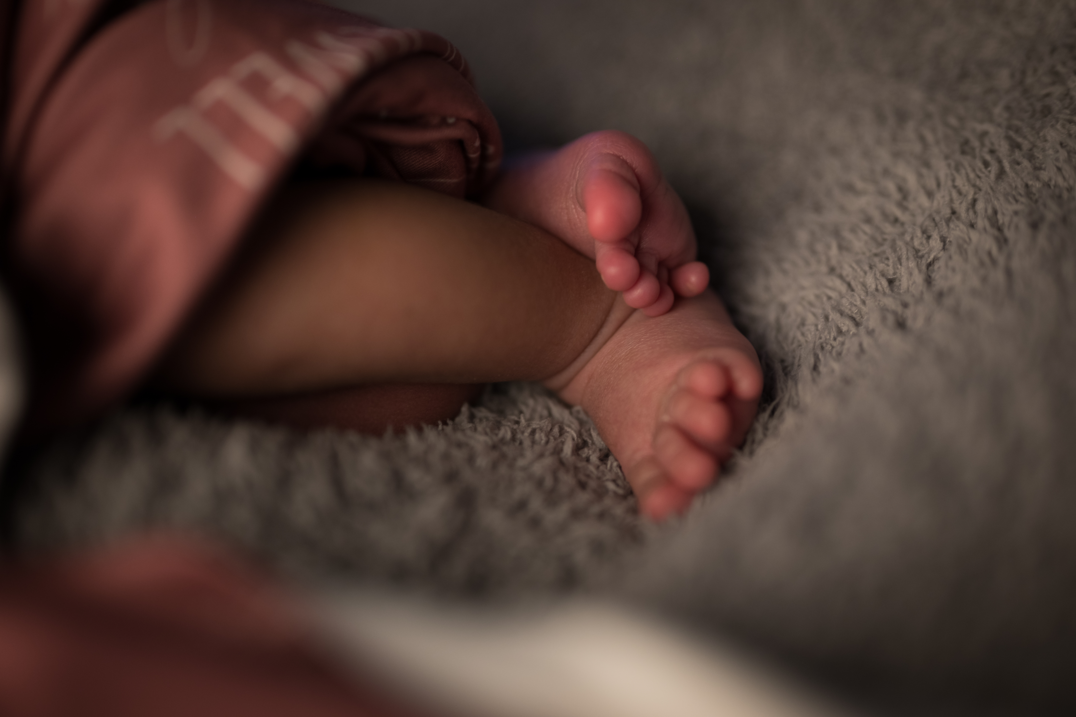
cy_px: 358
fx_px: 1494
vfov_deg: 27.0
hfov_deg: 39.6
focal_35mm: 50
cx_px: 538
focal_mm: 50
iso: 500
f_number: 1.8
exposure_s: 1/200
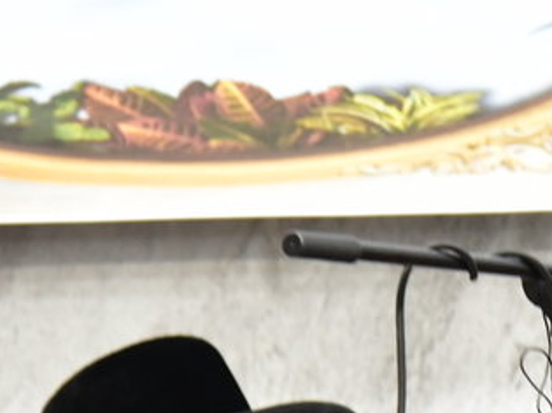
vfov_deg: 4.0
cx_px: 955
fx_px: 5866
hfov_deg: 5.3
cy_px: 391
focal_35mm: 368
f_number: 5.6
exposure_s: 1/100
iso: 2500
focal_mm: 86
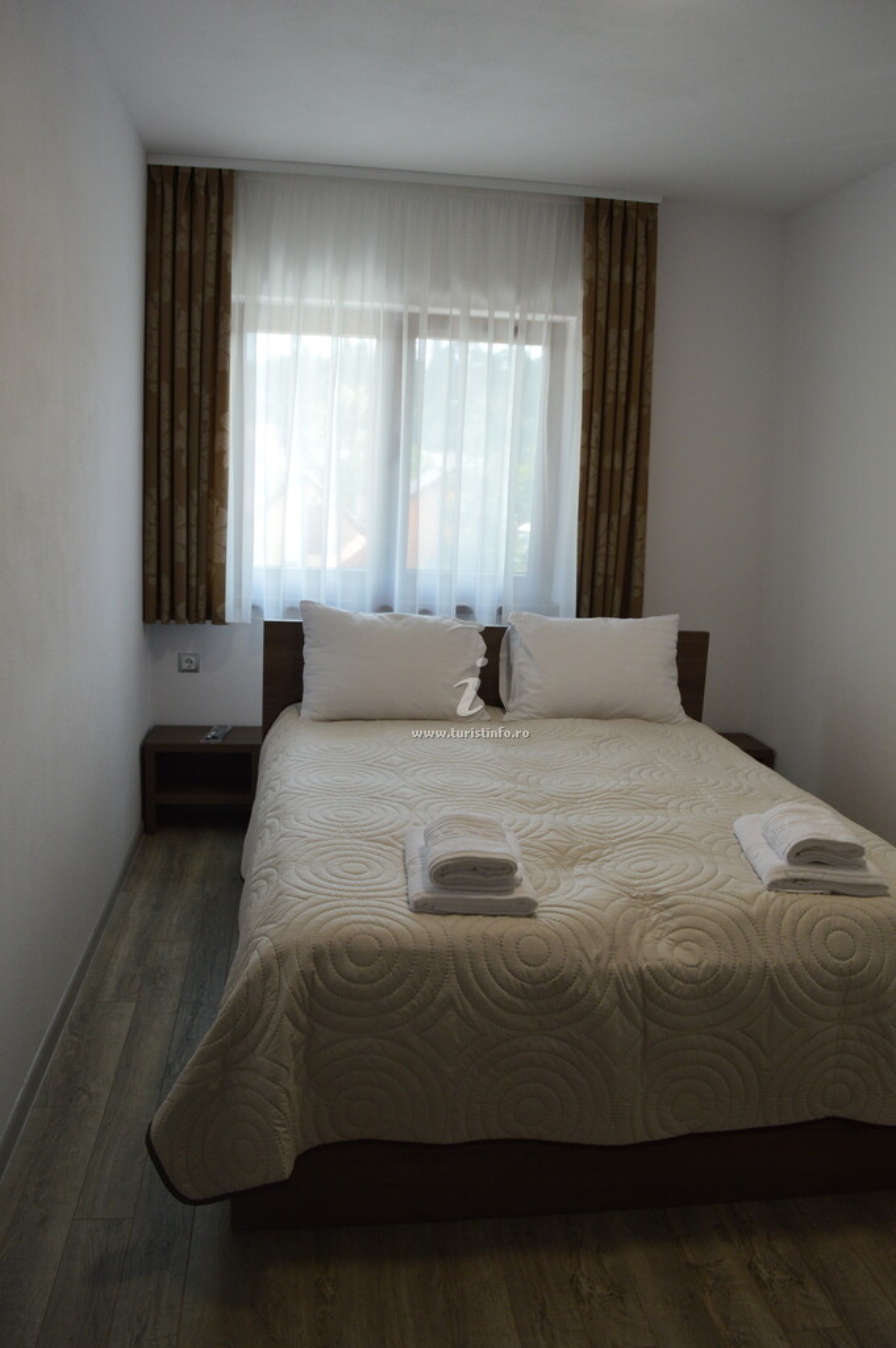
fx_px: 1010
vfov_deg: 67.4
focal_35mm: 27
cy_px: 674
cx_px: 448
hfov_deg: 47.9
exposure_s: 1/80
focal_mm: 18
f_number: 8
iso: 400
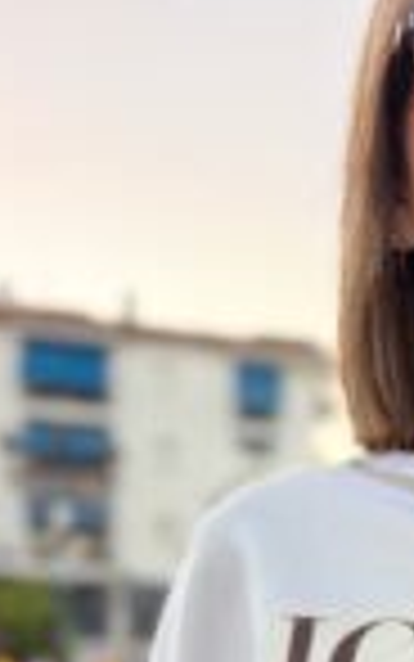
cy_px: 883
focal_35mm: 69
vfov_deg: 25.3
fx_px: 1244
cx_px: 652
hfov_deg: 16.8
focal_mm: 6.76
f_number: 1.78
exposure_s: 1/121
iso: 100
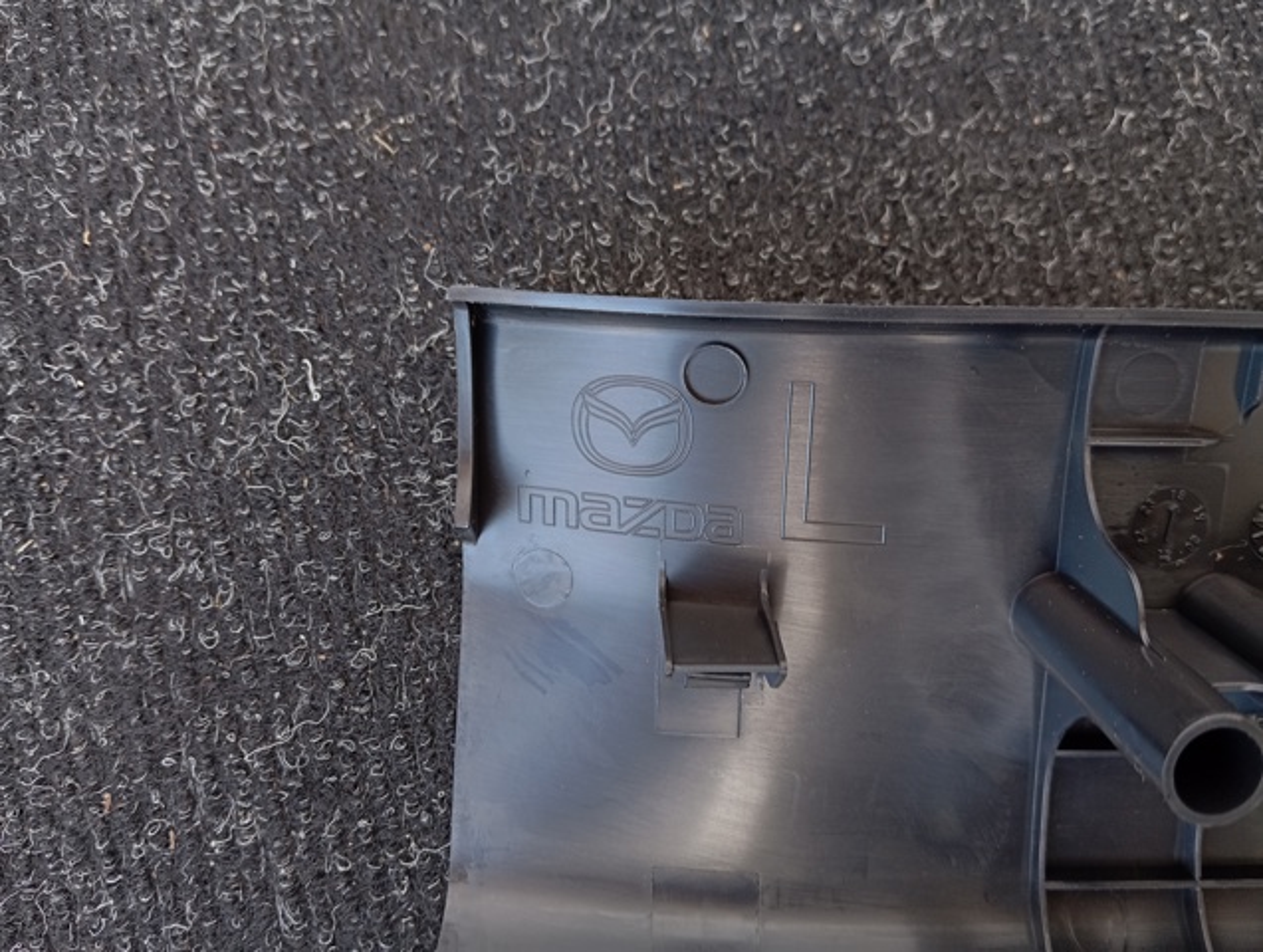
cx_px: 632
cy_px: 476
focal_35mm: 28
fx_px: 1023
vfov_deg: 49.9
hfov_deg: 63.4
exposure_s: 1/50
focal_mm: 4.22
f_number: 1.8
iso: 179
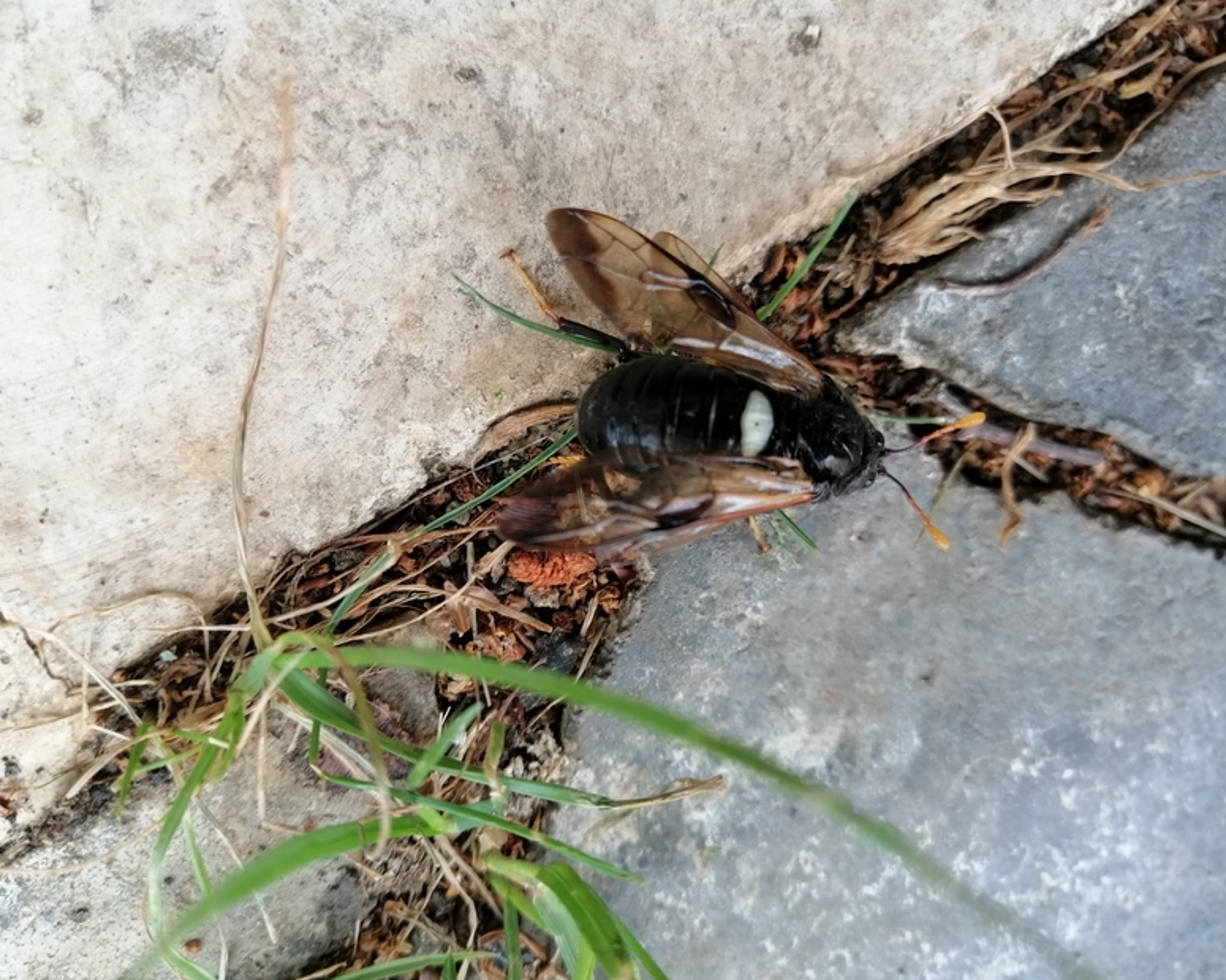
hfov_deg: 60.3
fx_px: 1052
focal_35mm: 29
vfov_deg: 50.0
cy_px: 482
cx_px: 558
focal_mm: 3.95
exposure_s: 1/100
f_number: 1.8
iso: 50
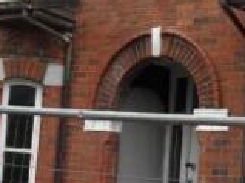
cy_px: -4
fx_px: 905
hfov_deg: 15.3
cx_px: 213
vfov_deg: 11.4
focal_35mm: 128
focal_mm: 6.3
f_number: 3.2
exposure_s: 1/180
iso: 100
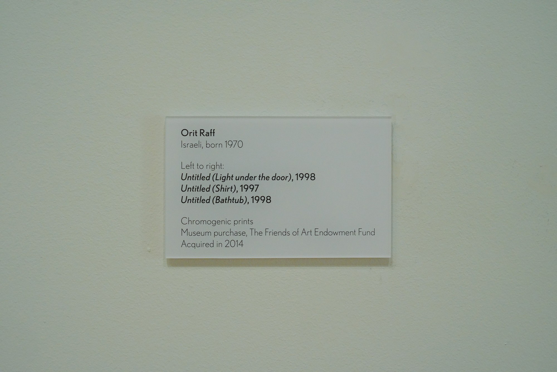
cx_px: 278
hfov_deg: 36.2
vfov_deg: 24.6
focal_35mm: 55
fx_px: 851
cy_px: 186
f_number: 9
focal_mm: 55
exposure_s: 1/100
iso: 8000
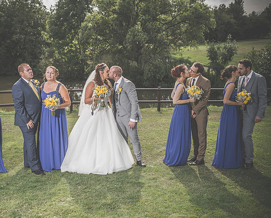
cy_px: 110
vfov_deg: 36.5
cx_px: 102
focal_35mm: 41
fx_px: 329
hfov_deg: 44.4
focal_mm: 35
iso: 160
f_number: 2.8
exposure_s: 1/1600
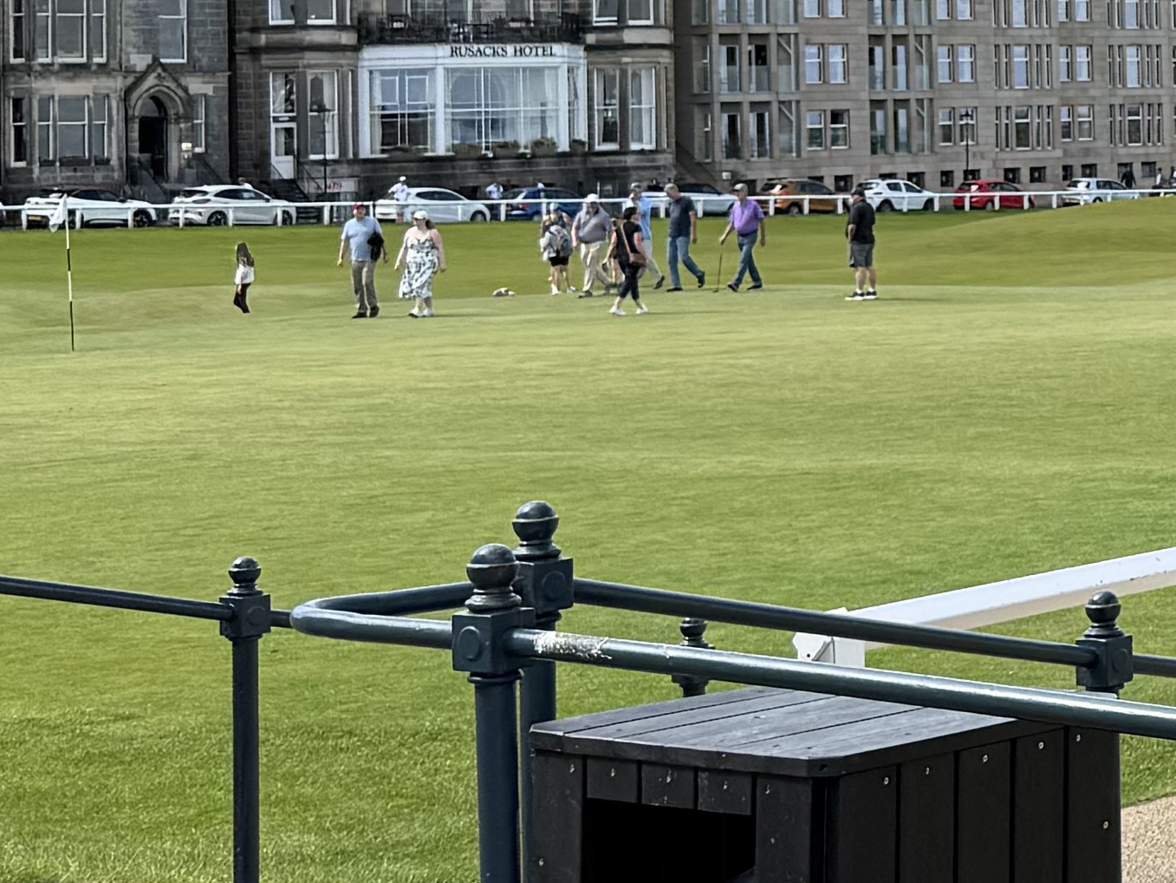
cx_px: 1724
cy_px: -42
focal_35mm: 101
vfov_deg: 14.4
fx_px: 3432
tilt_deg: +3.2
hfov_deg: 17.6
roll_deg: +1.6
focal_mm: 6.76
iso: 80
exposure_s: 1/3759
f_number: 1.78
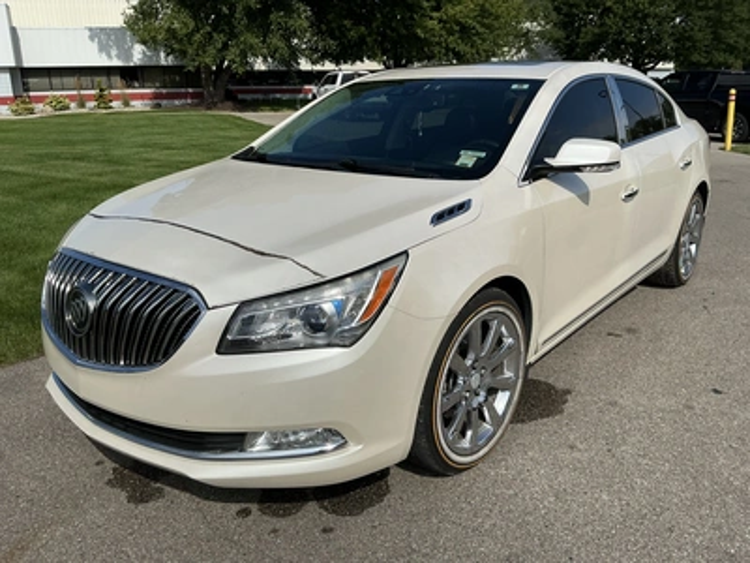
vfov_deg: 49.7
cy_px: 282
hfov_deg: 63.4
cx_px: 375
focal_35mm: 28
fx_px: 607
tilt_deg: -16.4
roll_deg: -0.4
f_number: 1.8
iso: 25
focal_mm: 3
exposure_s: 1/4065
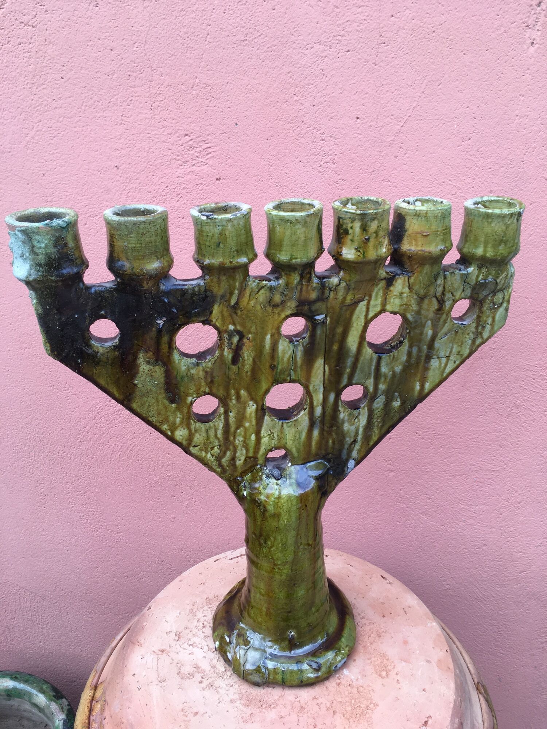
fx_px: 611
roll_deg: +1.8
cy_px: 364
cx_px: 274
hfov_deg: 48.2
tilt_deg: -18.5
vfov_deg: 61.7
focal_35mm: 29
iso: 32
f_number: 2.2
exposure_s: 1/100
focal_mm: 4.15
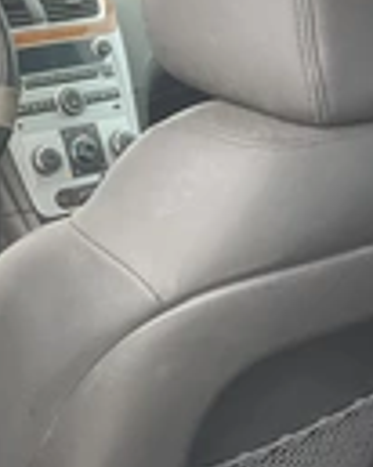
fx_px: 1216
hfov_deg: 17.0
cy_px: 344
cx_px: 384
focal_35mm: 88
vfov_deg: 21.6
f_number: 1.8
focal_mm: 3
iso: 64
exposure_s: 1/122
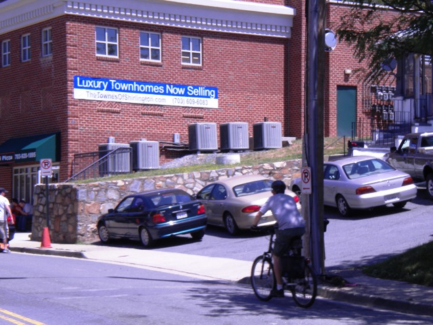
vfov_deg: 15.4
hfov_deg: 20.4
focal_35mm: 96
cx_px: 216
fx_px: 1201
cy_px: 162
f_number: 8
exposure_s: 1/178
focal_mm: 17.3
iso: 80
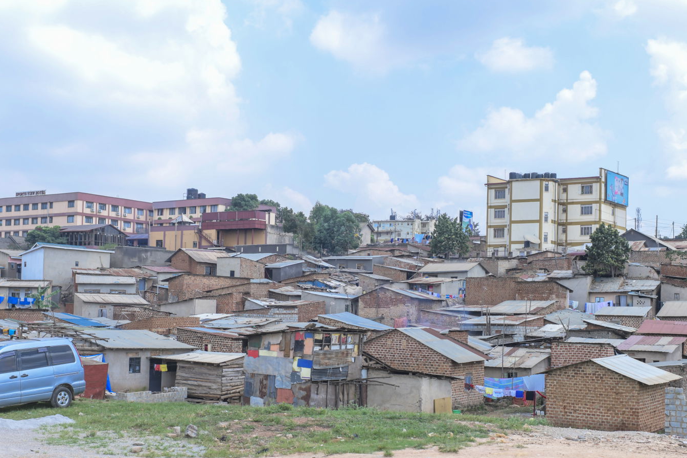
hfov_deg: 39.6
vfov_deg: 26.8
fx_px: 954
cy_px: 309
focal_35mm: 50
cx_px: 348
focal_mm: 35
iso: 200
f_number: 4.5
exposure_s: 1/640
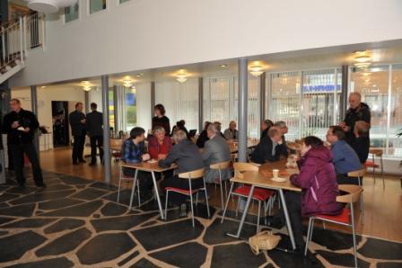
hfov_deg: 73.8
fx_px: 268
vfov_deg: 53.1
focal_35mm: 24
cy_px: 134
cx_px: 201
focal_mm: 24
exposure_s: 1/60
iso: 250
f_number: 5
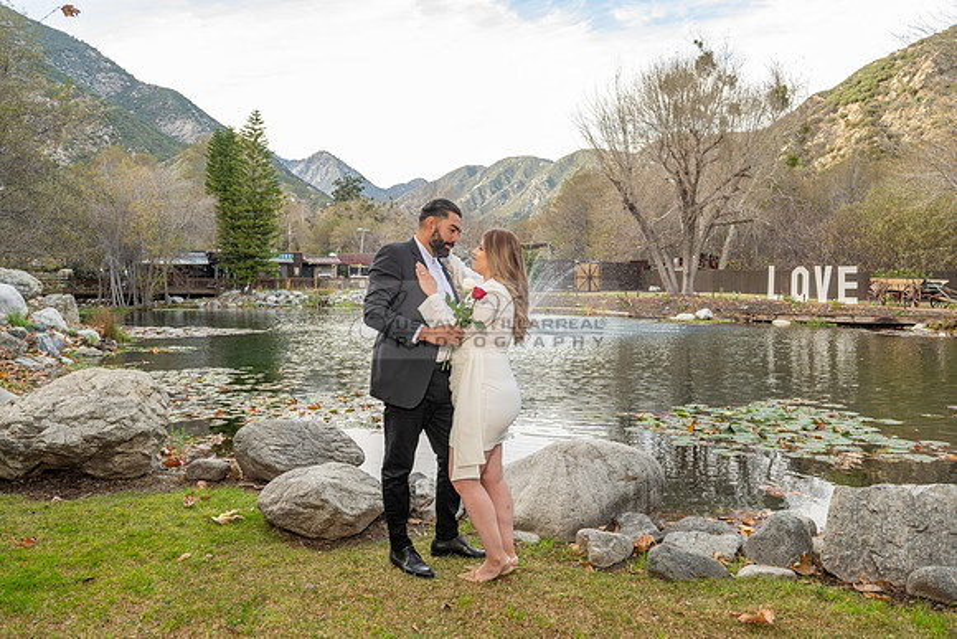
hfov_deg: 65.5
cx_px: 478
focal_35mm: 28
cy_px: 320
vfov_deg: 46.4
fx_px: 744
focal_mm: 28
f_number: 5.6
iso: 200
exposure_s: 1/125
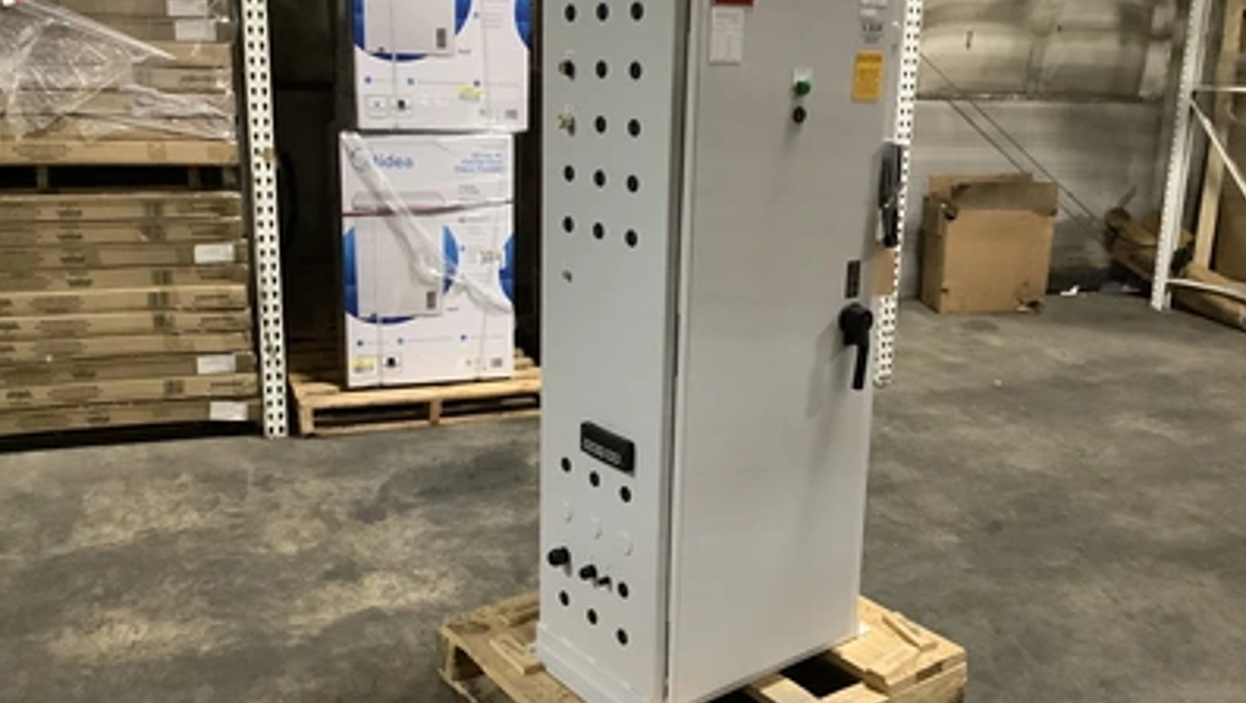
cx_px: 625
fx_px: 1124
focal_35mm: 34
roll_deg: -1.7
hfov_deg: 58.0
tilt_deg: -13.9
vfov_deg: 34.7
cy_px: 323
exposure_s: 1/30
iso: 500
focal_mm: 3.3
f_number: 2.4
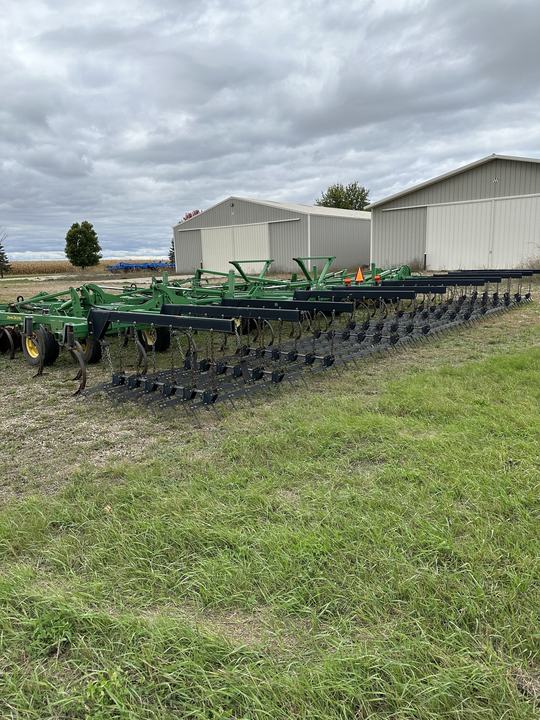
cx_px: 270
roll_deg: +1.3
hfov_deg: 56.8
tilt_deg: -11.6
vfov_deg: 71.6
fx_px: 499
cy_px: 360
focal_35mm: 24
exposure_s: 1/1453
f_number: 1.78
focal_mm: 6.86
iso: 80
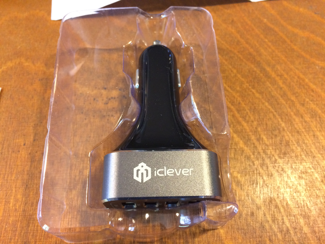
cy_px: 122
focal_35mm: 29
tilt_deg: -64.5
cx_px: 162
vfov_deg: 48.2
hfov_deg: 61.7
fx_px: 272
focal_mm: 4.15
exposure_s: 1/33
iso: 320
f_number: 2.2
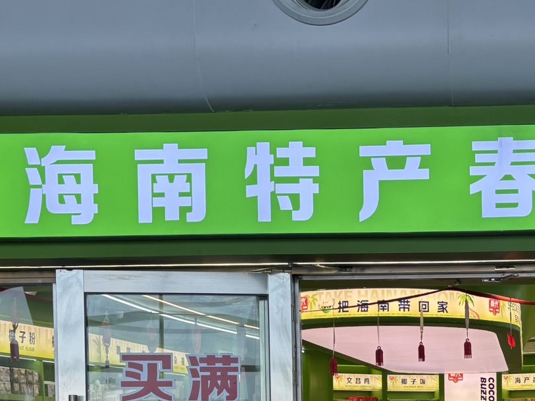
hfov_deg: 29.0
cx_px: 491
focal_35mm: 64
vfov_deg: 21.8
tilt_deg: -0.1
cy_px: 427
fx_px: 989
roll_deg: +0.6
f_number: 1.6
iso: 32
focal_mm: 5.96
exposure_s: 1/131
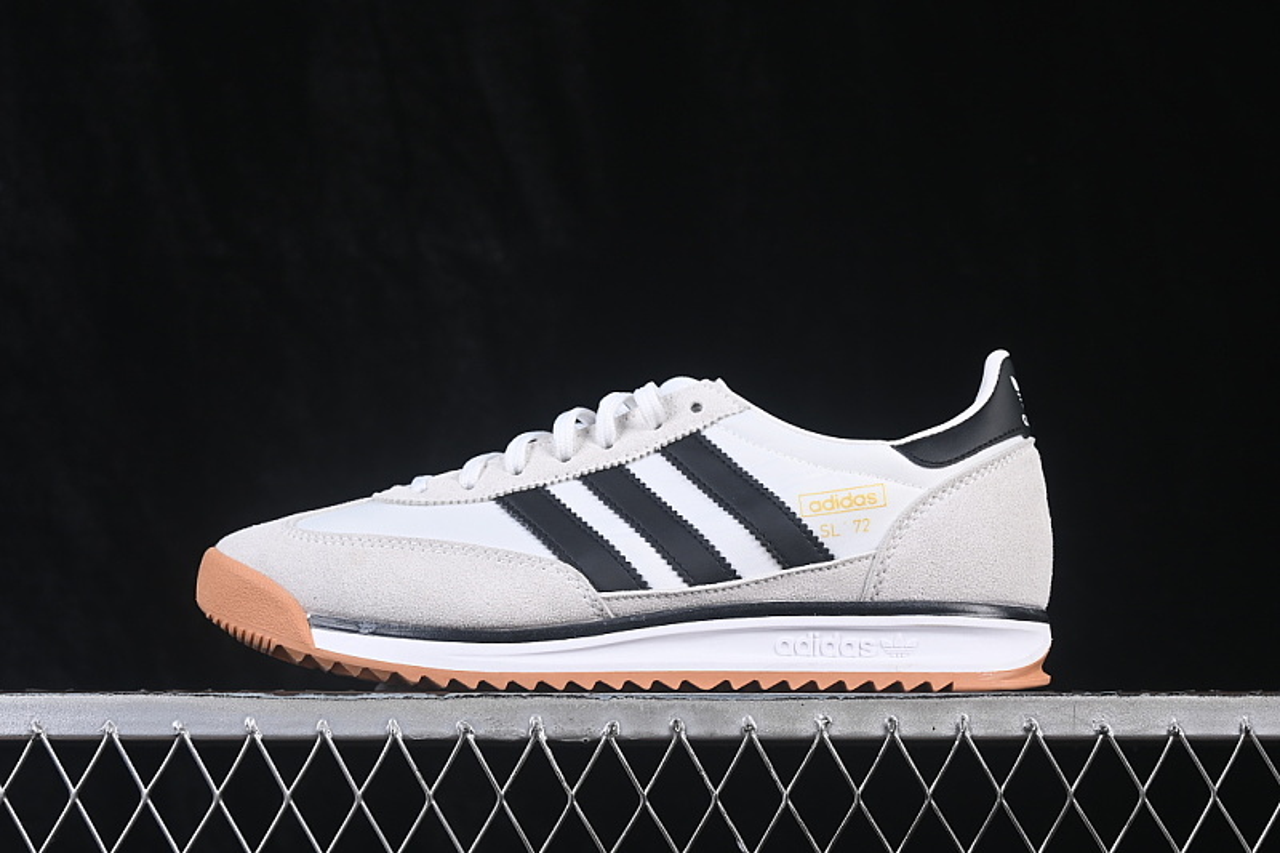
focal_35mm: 75
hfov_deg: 27.0
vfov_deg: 18.2
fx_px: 2666
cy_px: 426
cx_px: 640
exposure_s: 1/80
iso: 160
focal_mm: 50
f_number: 8
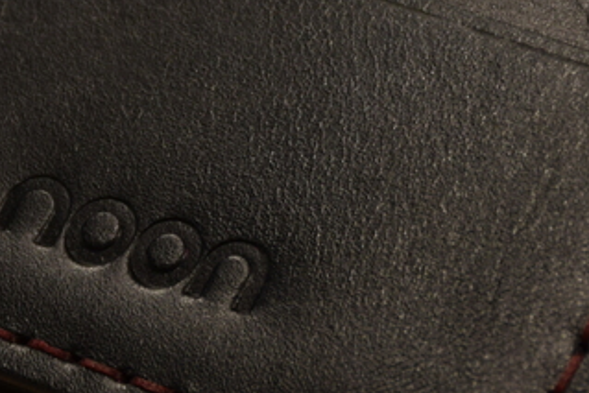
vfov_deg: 2.7
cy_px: 142
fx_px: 8229
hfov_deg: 4.1
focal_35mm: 503
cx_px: 211
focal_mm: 95
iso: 400
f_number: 8
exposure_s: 1/250
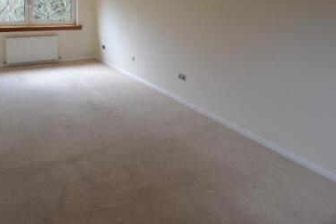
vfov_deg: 46.1
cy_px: 35
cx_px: 129
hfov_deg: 68.5
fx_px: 243
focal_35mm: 26
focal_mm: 10
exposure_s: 1/60
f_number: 4
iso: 560
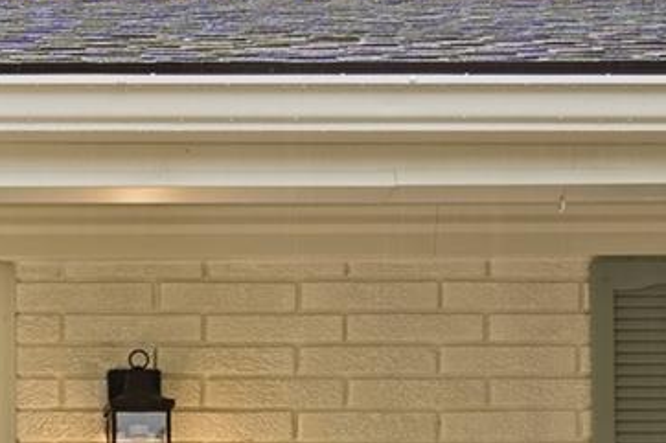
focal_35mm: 164
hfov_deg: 12.2
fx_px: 3032
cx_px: -153
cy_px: 846
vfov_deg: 8.0
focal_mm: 29
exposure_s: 1/8
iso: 320
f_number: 8
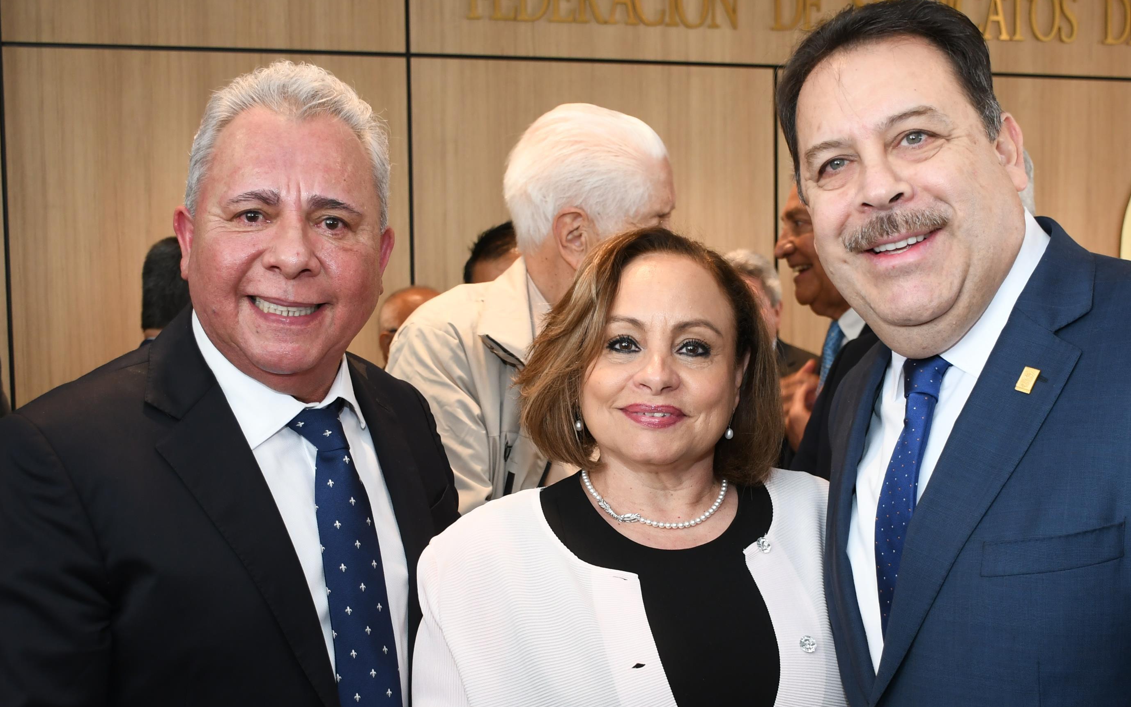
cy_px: 463
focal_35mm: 51
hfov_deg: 39.5
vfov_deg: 25.2
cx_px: 607
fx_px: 1572
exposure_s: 1/80
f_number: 3.5
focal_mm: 22
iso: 500
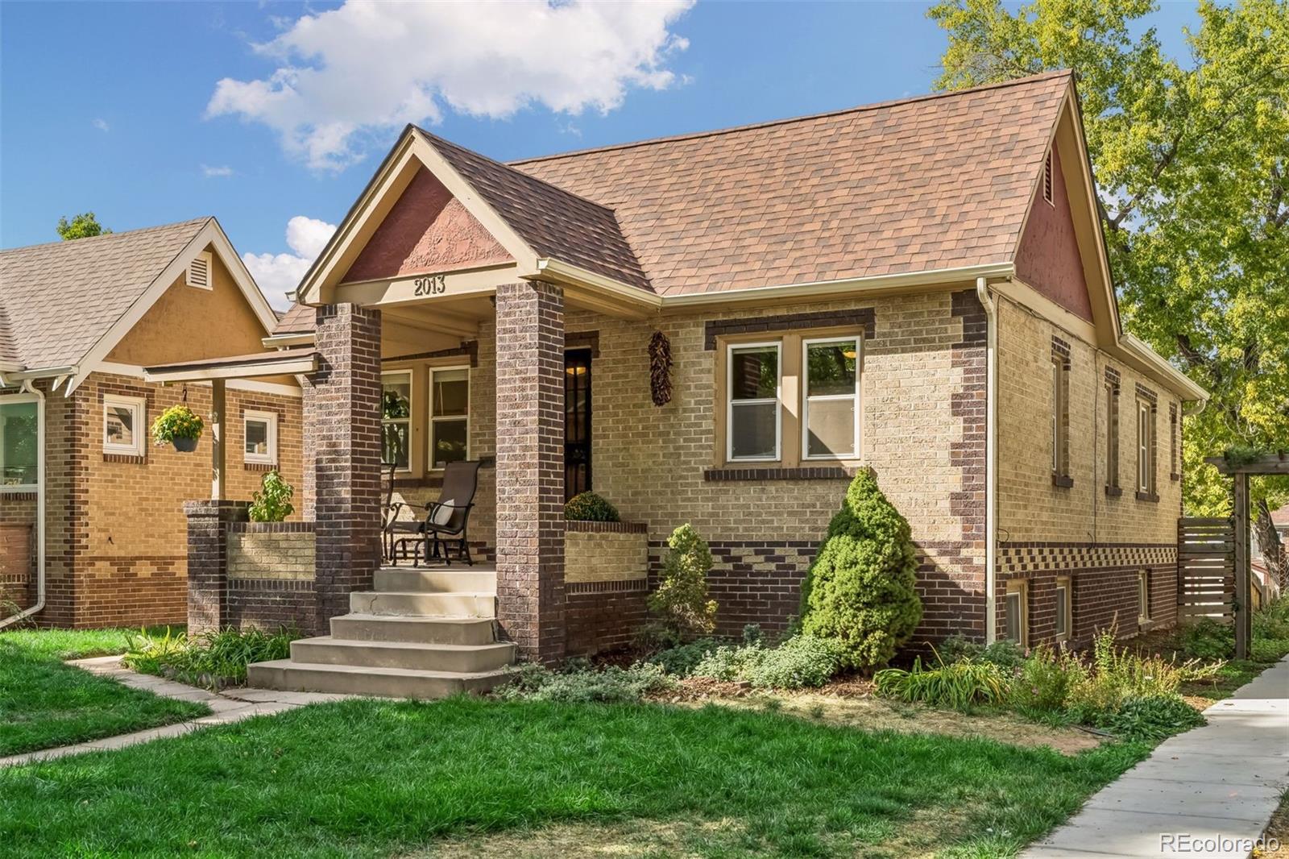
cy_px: 430
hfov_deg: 50.7
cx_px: 644
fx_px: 1360
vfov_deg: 35.0
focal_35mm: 38
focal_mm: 38
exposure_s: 1/320
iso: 400
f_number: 9
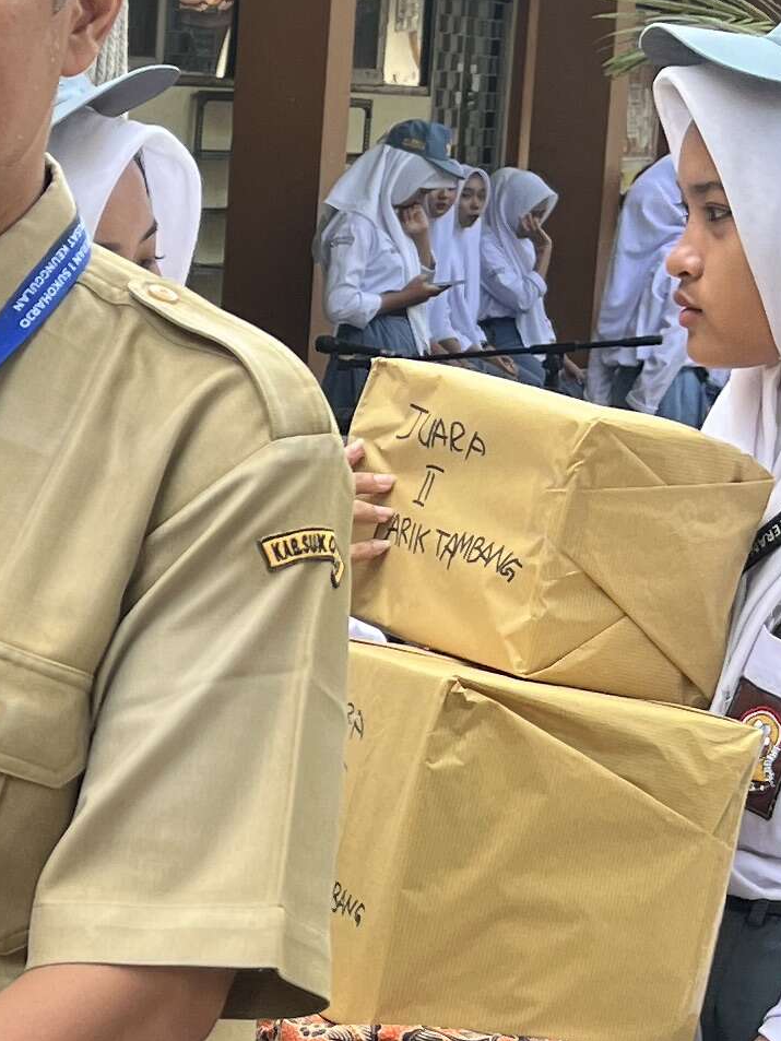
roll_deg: -0.5
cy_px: 764
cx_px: -579
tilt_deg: -10.3
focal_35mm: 110
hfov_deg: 12.4
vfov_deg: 17.8
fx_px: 3308
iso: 40
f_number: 1.6
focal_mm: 5.1
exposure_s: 1/153
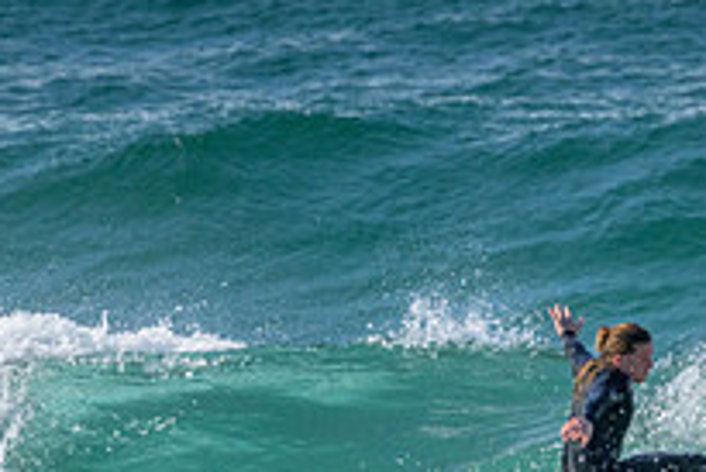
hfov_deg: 0.9
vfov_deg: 0.6
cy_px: 581
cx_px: 541
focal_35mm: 2264
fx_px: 44429
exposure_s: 1/1600
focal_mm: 800
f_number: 11
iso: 2200
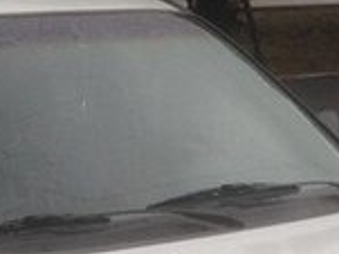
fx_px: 1409
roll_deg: -2.8
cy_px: 374
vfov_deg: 10.0
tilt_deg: -20.6
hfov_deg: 13.6
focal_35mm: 144
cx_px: 43
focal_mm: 4.12
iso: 50
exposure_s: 1/319
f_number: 2.4
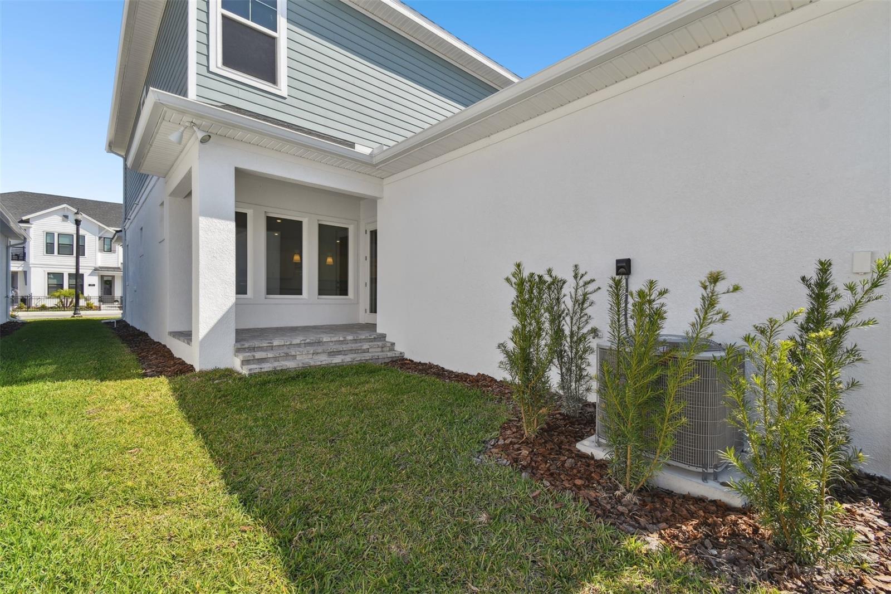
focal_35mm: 15
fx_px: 371
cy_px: 297
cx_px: 446
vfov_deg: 77.3
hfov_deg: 100.4
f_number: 7.1
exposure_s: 1/200
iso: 100
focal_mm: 10
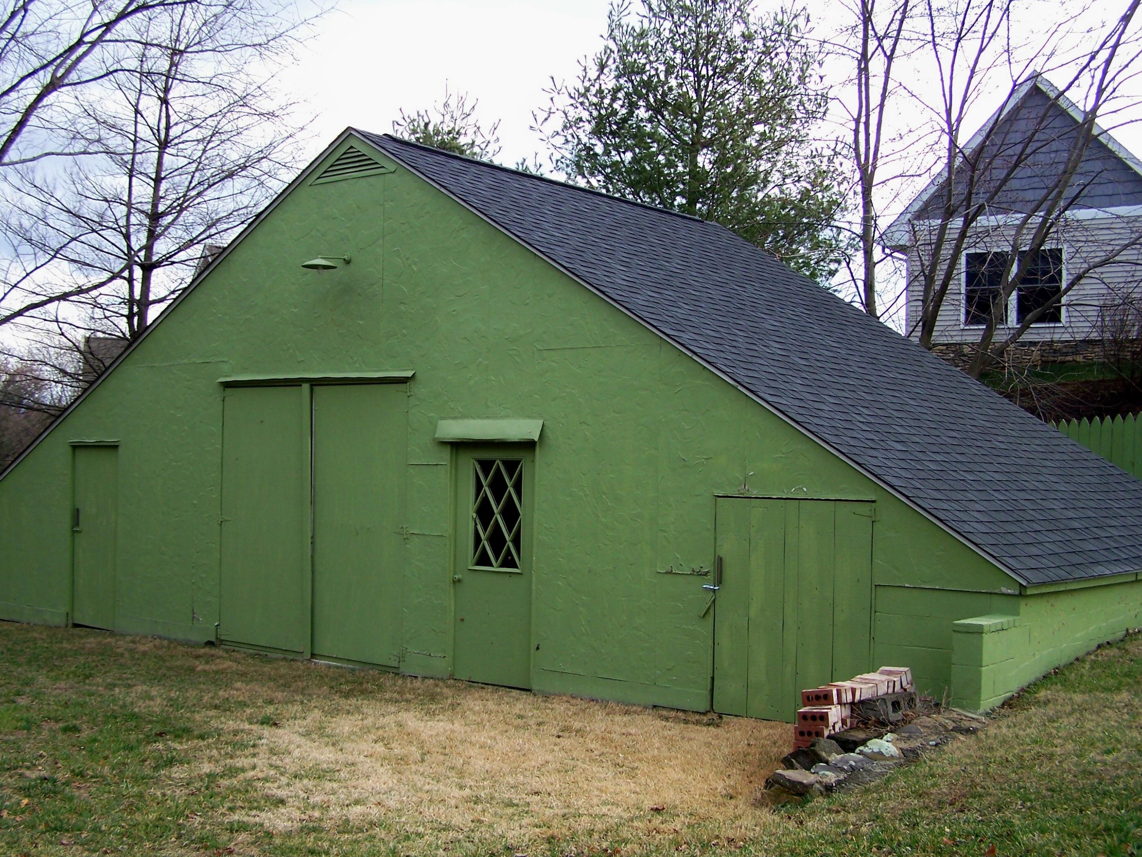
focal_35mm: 42
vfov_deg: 34.4
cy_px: 429
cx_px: 519
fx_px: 1386
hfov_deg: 44.7
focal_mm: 6.3
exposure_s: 1/250
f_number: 2.8
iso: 64
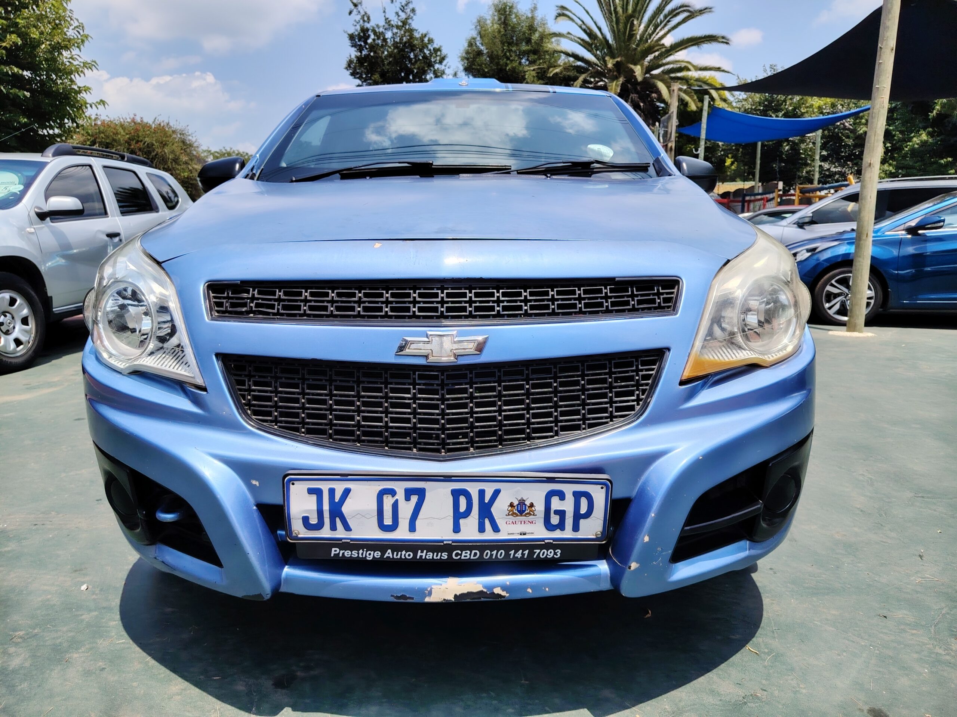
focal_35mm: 24
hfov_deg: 71.6
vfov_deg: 56.8
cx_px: 478
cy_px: 358
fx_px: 664
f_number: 1.75
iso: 100
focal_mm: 5.25
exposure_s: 1/1027
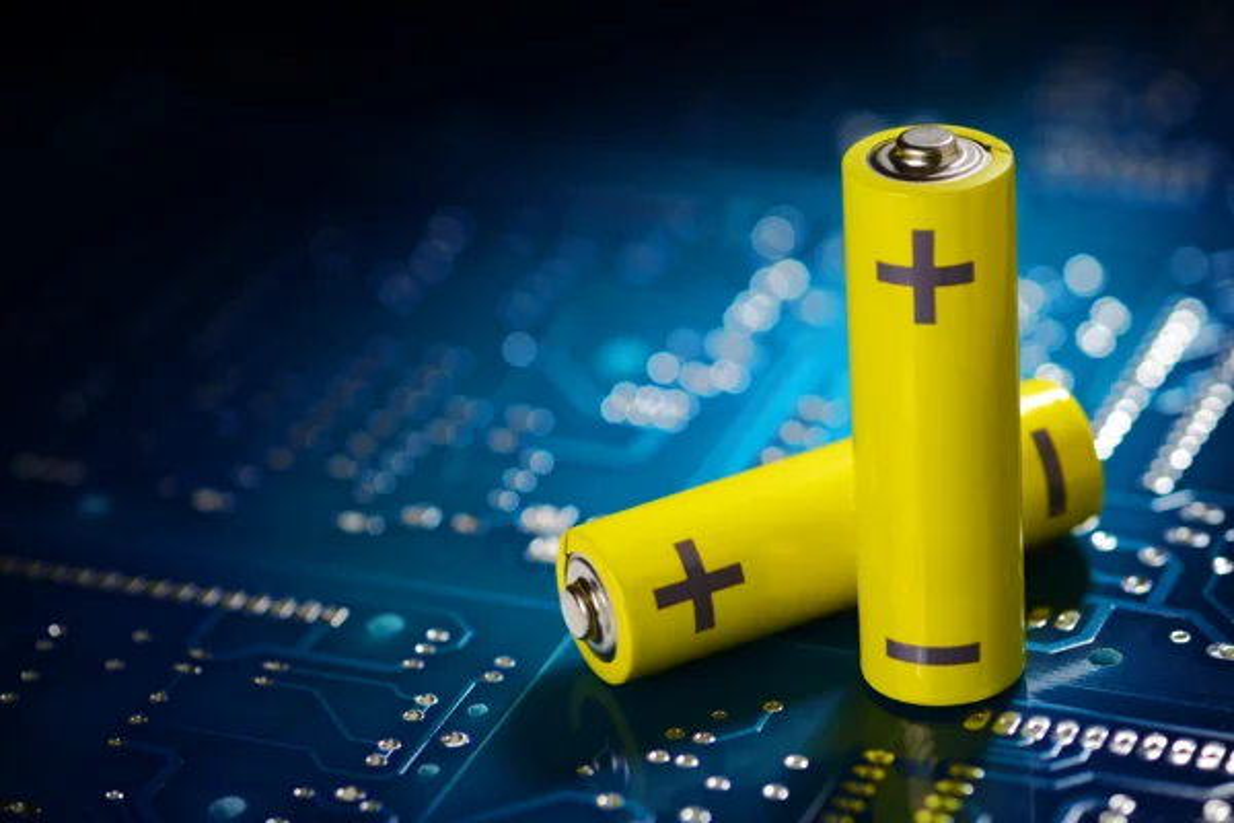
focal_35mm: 100
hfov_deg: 20.4
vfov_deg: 13.7
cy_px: 412
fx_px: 3428
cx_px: 617
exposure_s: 1/100
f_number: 5
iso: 100
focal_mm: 100
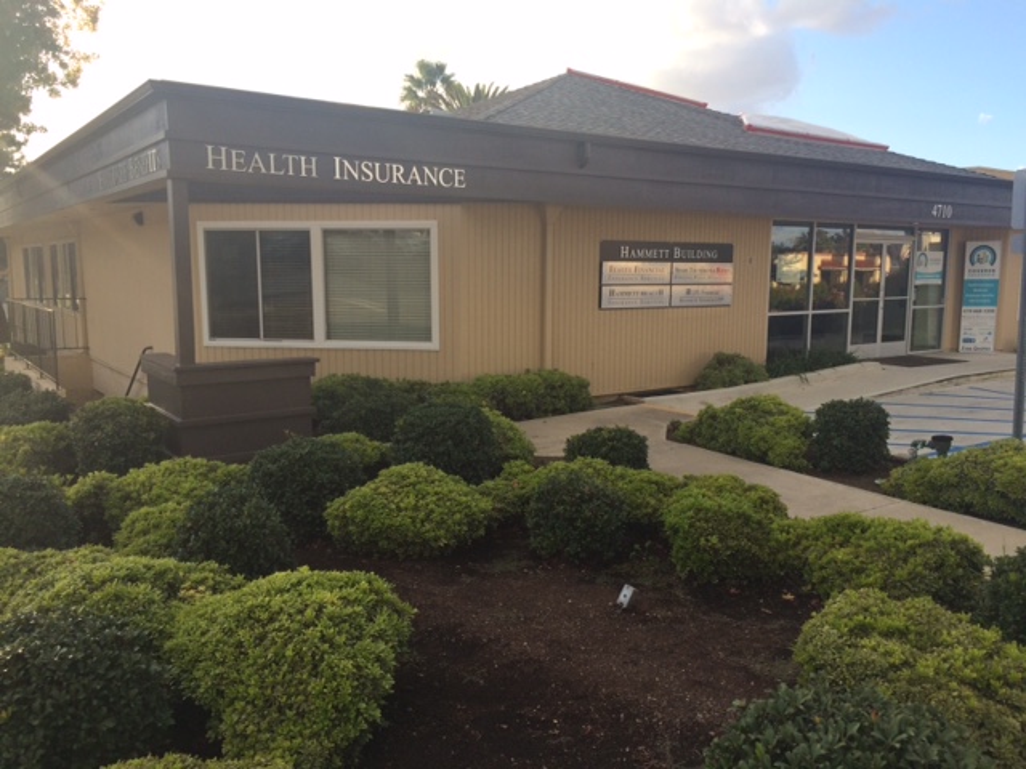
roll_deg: +0.5
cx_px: 513
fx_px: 860
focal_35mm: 29
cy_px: 384
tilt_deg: -8.3
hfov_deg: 61.7
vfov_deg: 48.2
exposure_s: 1/631
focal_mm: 4.15
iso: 32
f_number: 2.2
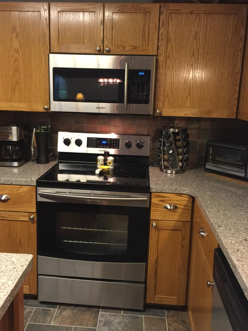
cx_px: 114
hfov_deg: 42.9
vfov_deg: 55.3
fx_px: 315
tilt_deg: -10.8
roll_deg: -1.4
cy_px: 158
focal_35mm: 33
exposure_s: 1/15
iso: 125
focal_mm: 4.15
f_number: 2.2
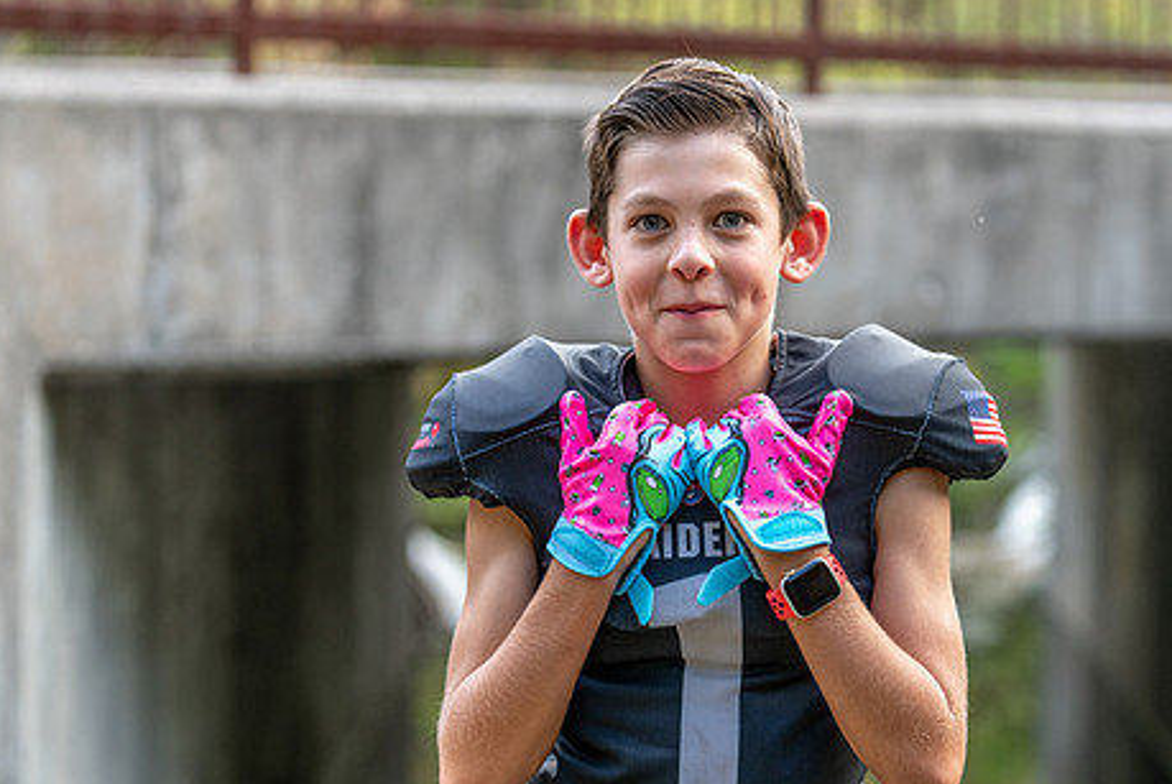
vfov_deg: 13.6
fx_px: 3291
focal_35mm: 101
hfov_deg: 20.2
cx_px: 689
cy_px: 448
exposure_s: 1/320
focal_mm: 80
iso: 500
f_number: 2.8
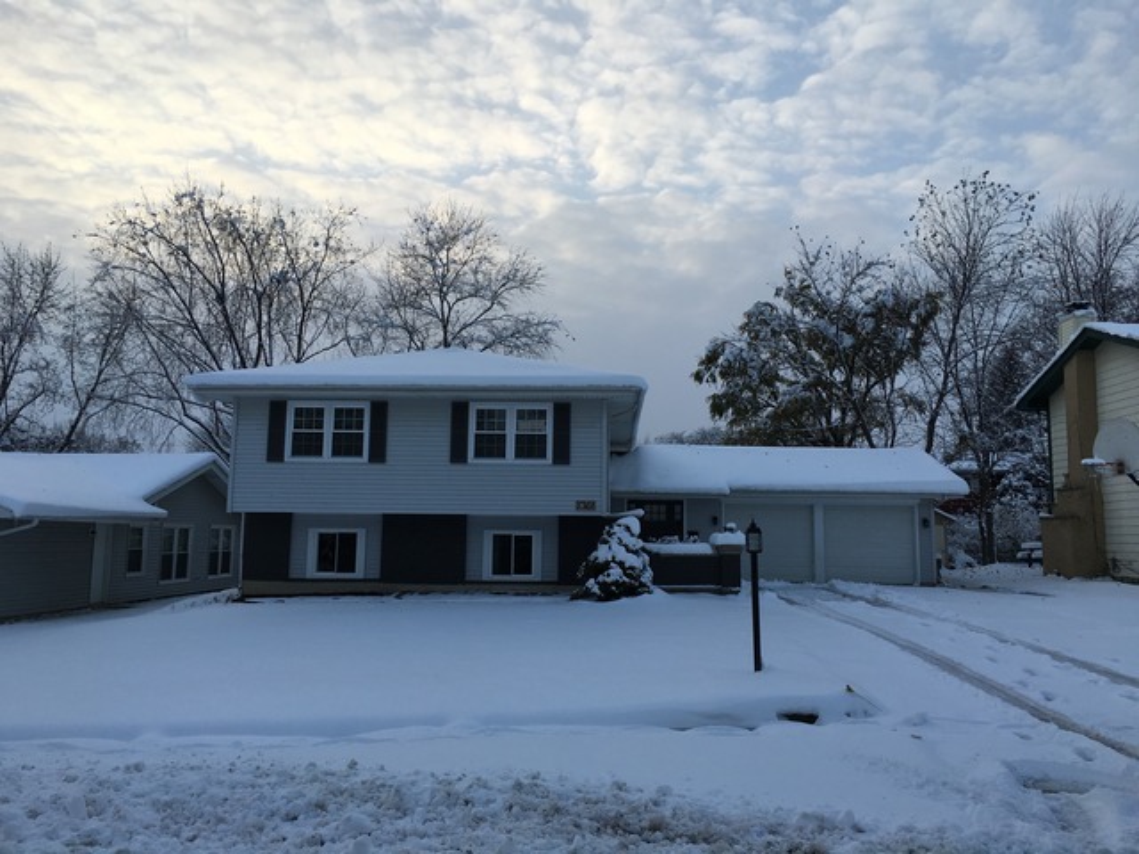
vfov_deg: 48.2
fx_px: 954
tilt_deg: +7.6
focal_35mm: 29
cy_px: 427
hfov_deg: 61.7
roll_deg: -1.9
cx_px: 570
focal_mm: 4.15
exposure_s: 1/591
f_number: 2.2
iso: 25
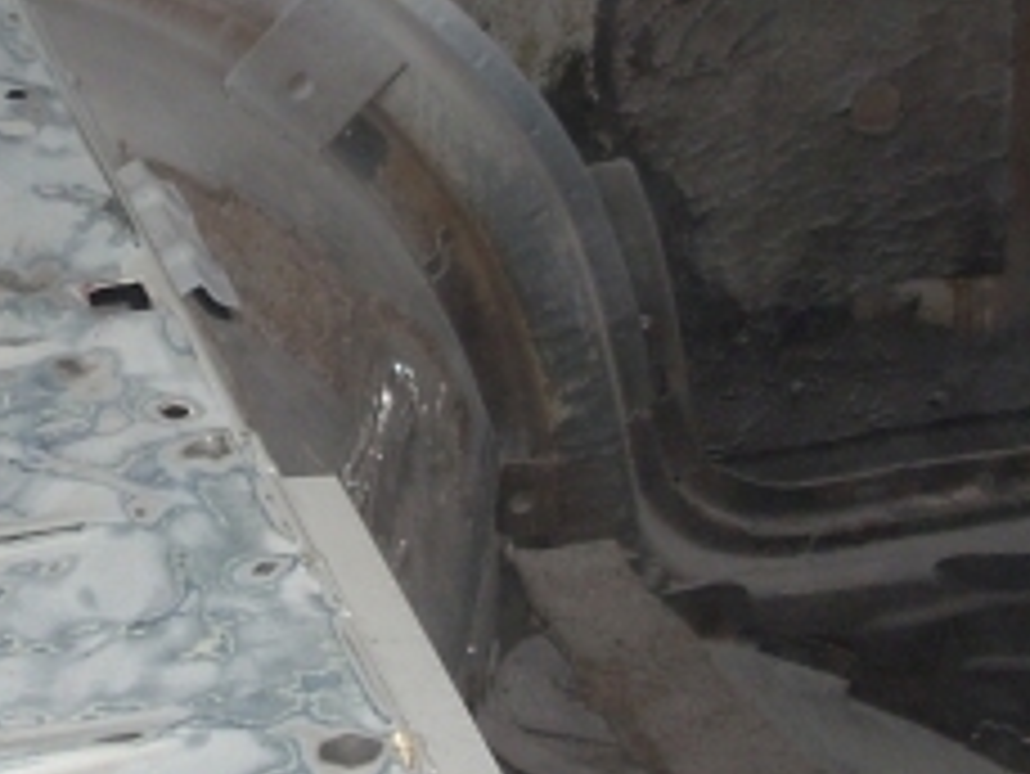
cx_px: 211
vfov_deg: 12.2
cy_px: 128
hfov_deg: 16.2
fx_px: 3602
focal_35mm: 121
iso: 64
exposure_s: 1/60
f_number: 2.8
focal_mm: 6.2
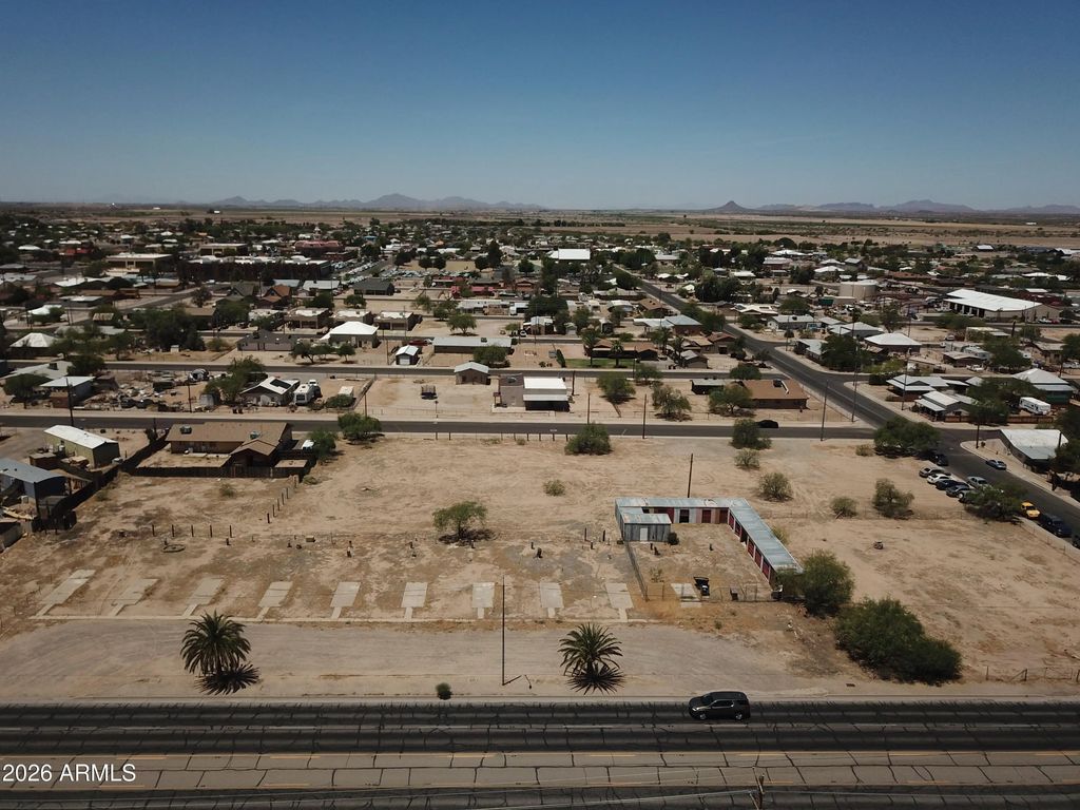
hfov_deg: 67.3
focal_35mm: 26
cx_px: 540
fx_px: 811
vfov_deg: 53.1
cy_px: 405
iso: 100
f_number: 2.2
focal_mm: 4.73
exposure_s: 1/3704
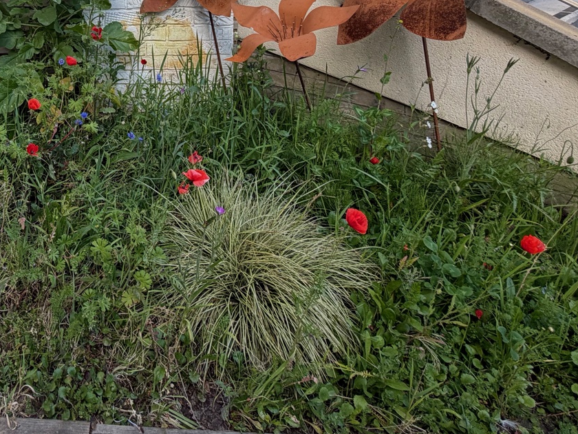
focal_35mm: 32
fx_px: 534
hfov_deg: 52.5
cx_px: 103
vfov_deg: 39.9
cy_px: 21
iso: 40
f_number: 2.2
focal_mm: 2.22
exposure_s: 1/167
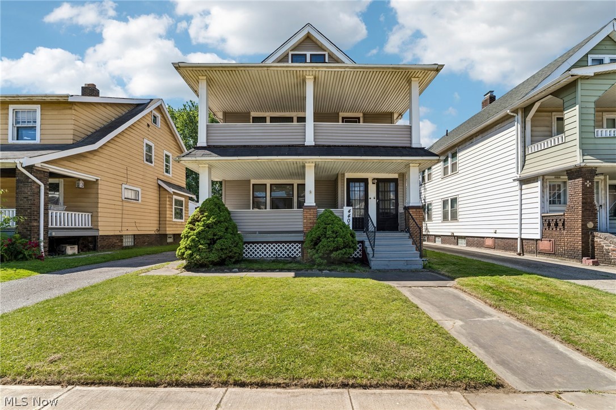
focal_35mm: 14
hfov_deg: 104.3
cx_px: 308
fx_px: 239
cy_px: 205
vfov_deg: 81.2
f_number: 8
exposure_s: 1/320
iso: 200
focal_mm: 14
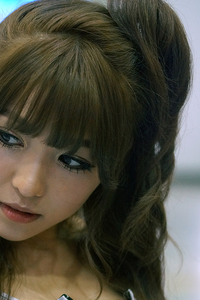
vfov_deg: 11.9
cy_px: 232
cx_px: 39
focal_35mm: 172
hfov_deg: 8.0
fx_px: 1434
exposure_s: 1/125
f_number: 2.8
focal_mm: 70
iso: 1600
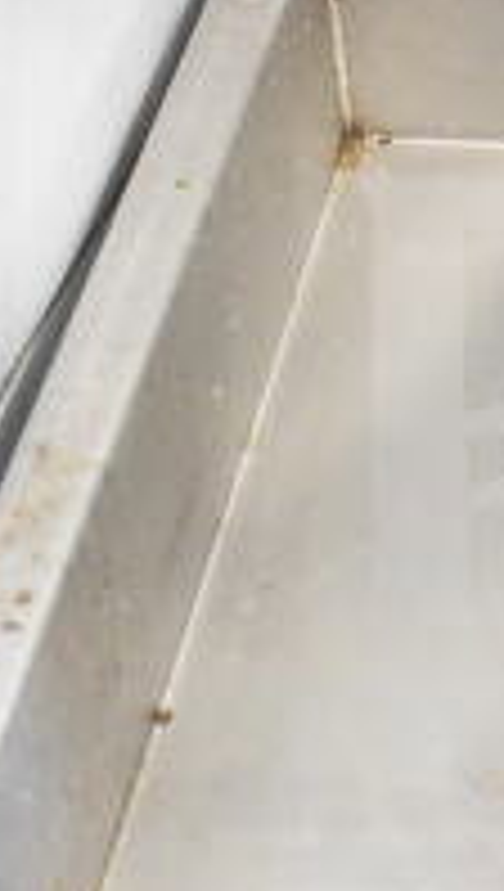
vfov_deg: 18.4
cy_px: 533
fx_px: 2744
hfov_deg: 10.2
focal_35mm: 116
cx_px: 756
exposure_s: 1/40
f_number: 4
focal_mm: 24
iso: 8000
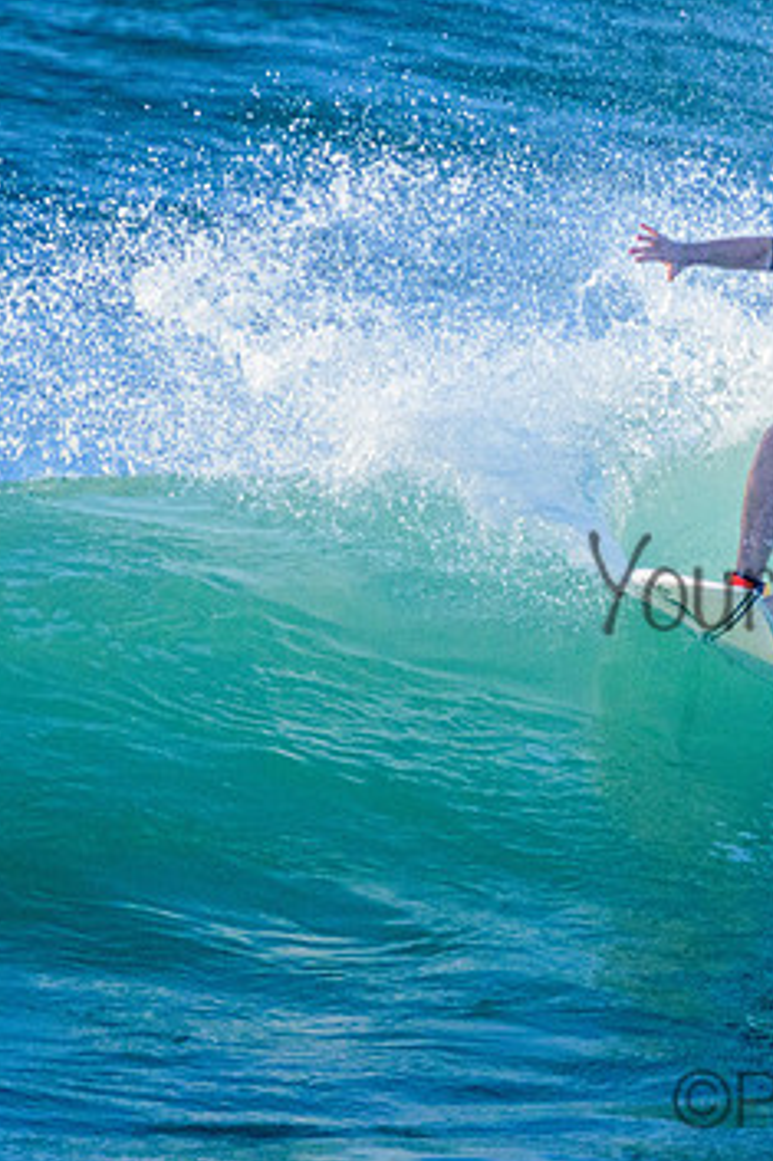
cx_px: 894
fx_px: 57995
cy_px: 461
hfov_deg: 0.8
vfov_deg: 1.1
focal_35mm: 1799
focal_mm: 800
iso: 2500
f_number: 11
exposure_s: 1/2000
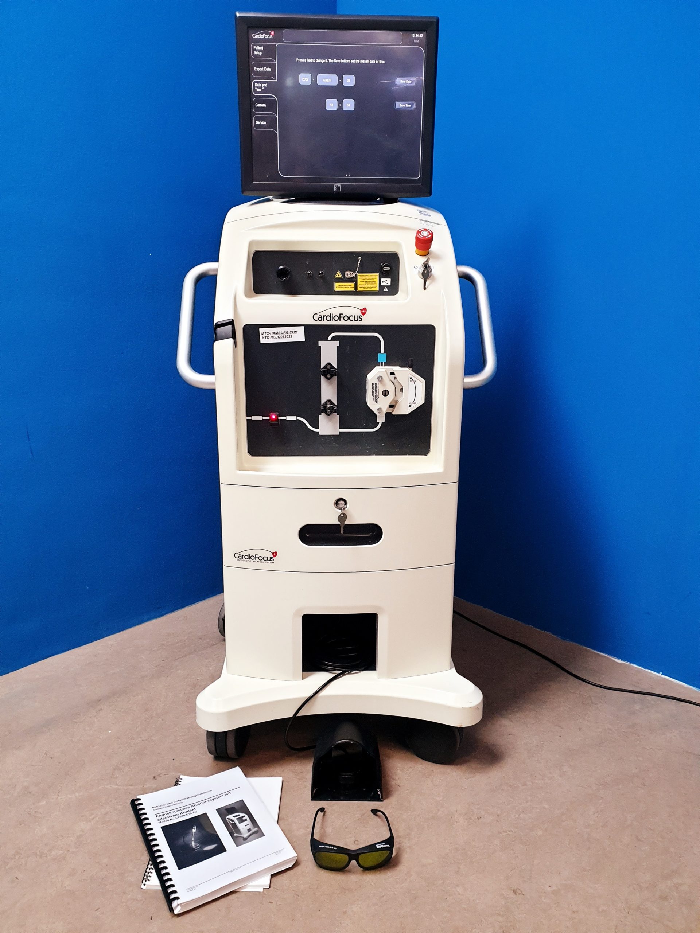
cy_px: 466
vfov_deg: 67.3
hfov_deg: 53.1
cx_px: 350
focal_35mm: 26
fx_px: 701
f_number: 2.4
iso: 250
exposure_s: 1/50
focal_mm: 4.3
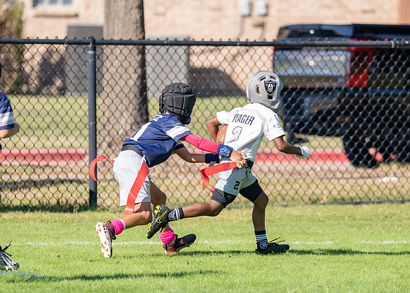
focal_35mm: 452
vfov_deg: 3.2
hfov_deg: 4.5
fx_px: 5260
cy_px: 147
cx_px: 255
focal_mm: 200
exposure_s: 1/3200
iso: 250
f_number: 2.8
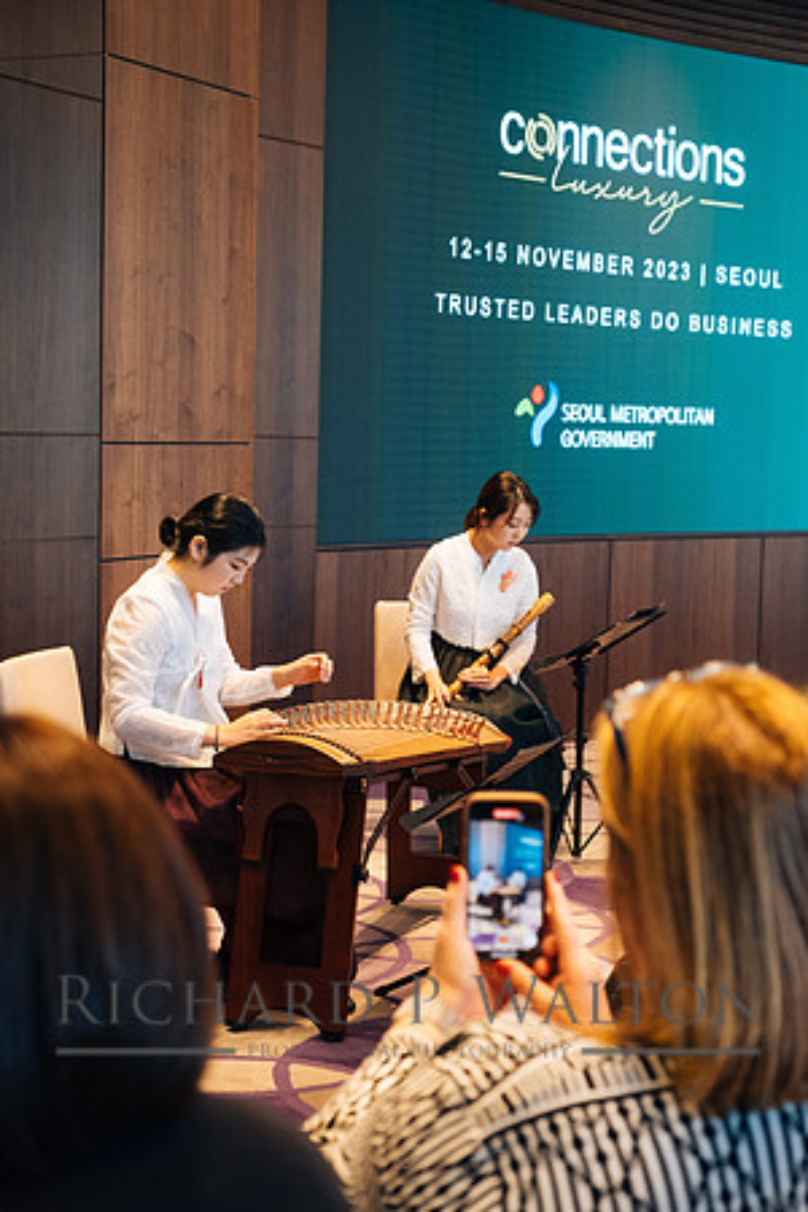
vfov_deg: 35.6
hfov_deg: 24.2
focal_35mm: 56
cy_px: 606
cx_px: 404
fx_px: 1885
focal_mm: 37.6
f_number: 3.2
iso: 1600
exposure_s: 1/250
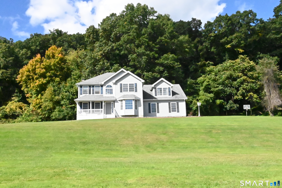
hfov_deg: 53.1
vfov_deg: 36.9
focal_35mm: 36
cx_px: 141
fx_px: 282
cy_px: 94
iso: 36000
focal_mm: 24
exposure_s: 1/8000
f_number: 27
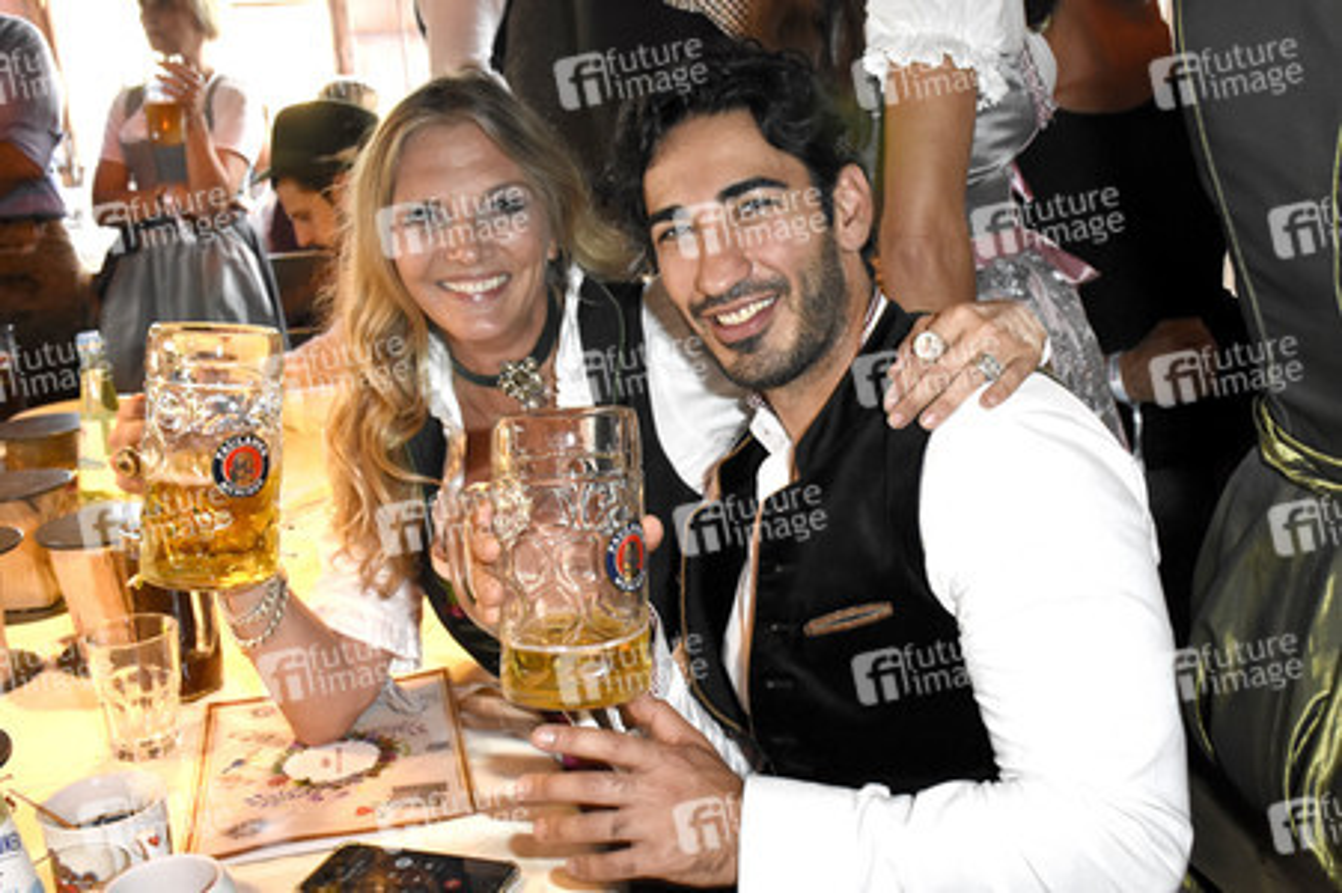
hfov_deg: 48.0
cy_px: 446
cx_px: 671
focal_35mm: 40
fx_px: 1509
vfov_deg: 33.0
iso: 3200
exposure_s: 1/60
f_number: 6.3
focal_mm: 27
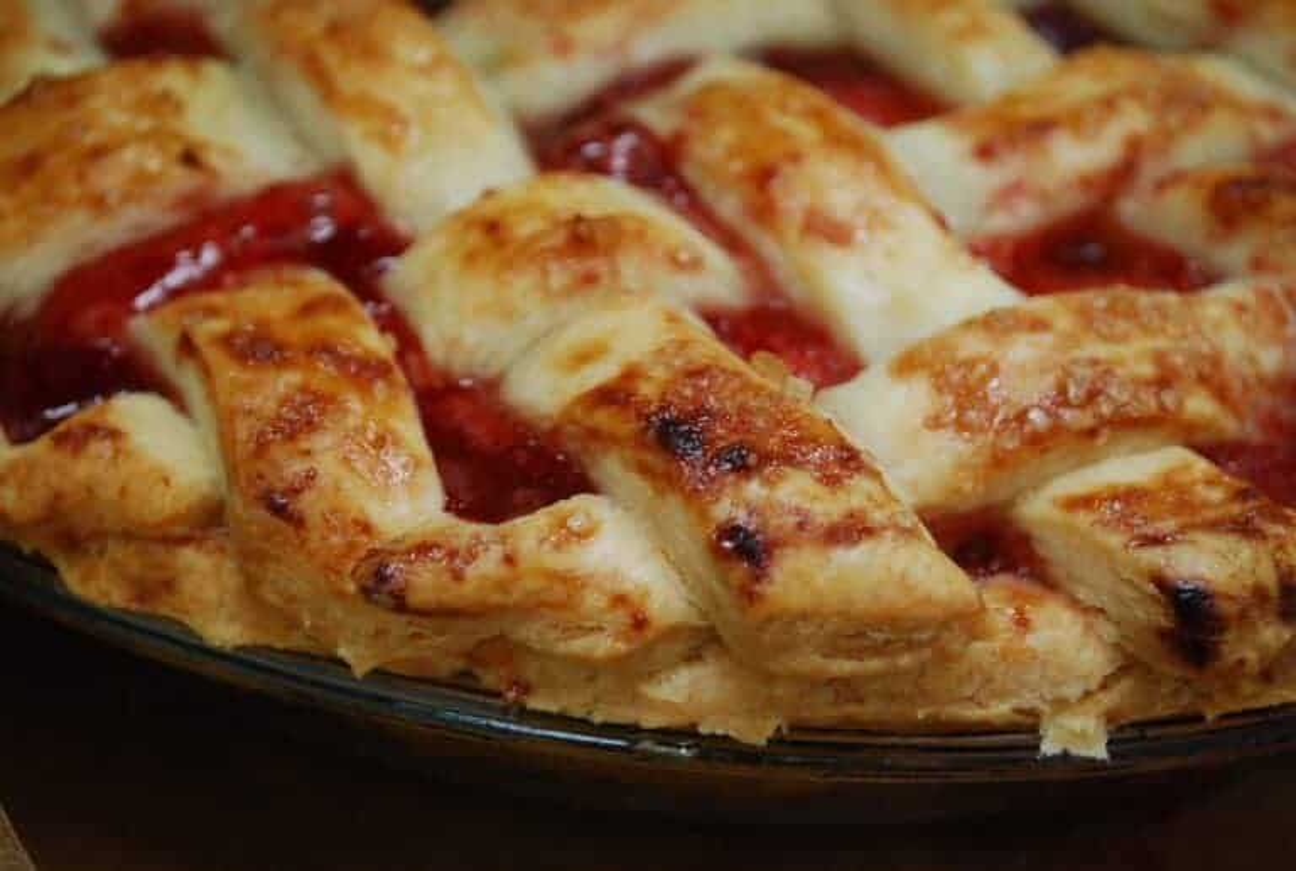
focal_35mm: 57
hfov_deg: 35.0
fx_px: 2057
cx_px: 648
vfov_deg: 23.9
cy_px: 436
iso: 800
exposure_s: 1/30
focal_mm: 38
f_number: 5.3
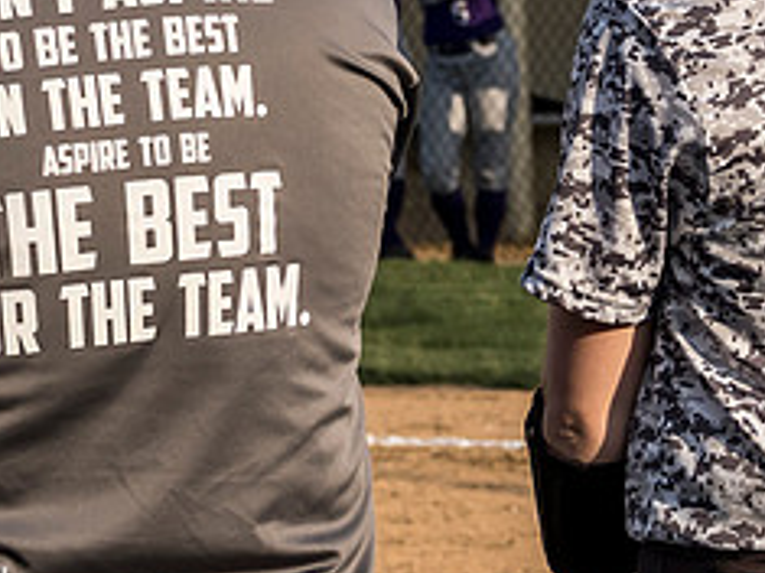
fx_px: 8416
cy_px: -184
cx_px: 492
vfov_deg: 3.9
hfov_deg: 5.2
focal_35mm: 381
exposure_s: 1/1250
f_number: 5.6
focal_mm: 56
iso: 400
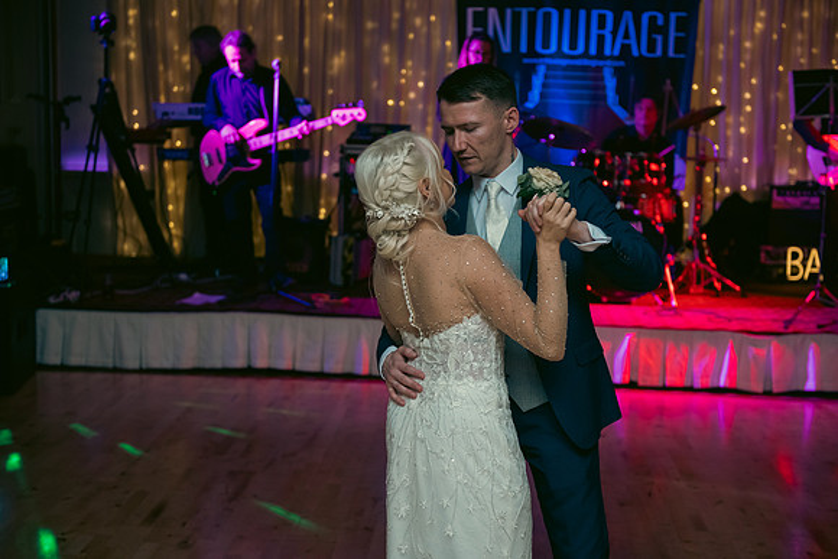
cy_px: 280
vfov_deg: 24.2
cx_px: 419
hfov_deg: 35.6
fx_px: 1304
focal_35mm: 56
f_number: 3.5
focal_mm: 56
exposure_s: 1/160
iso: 800
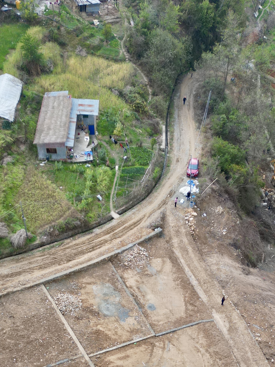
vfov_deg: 35.5
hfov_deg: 28.6
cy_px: 323
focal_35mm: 51
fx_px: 540
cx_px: 127
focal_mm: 6.72
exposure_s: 1/200
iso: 110
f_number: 1.7
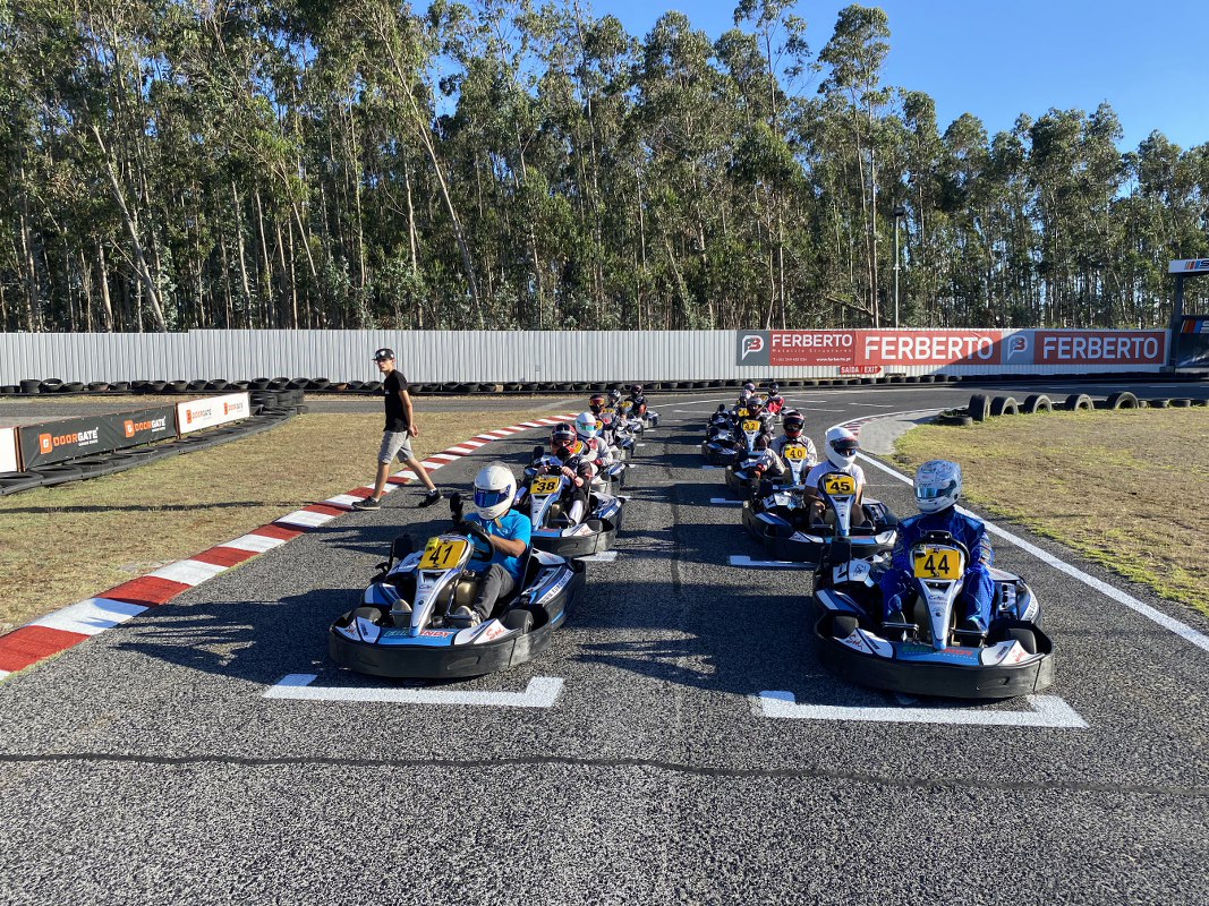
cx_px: 604
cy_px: 453
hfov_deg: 67.3
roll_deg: -0.3
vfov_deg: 53.1
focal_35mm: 26
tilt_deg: -7.2
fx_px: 908
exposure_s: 1/1218
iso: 32
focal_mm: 4.25
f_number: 1.8
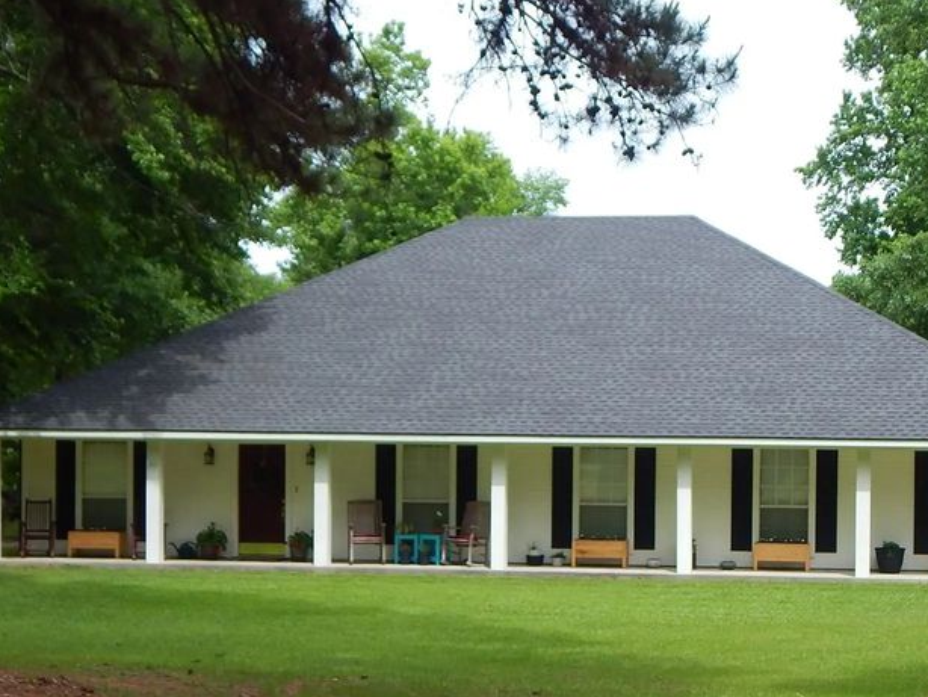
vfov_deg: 18.4
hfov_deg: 24.2
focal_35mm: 80
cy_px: 505
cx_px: 650
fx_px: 2146
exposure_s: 1/500
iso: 125
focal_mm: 8.6
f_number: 3.7
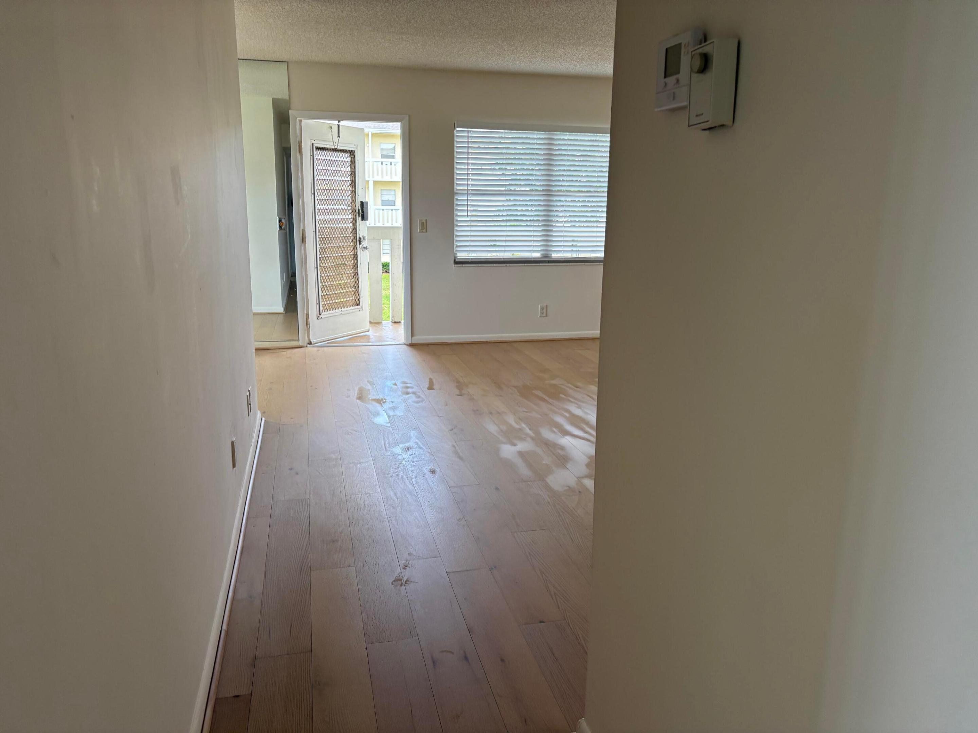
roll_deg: -0.5
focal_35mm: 26
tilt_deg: -12.6
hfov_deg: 67.3
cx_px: 489
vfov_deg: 53.1
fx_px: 735
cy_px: 366
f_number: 1.6
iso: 100
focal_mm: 5.96
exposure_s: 1/122
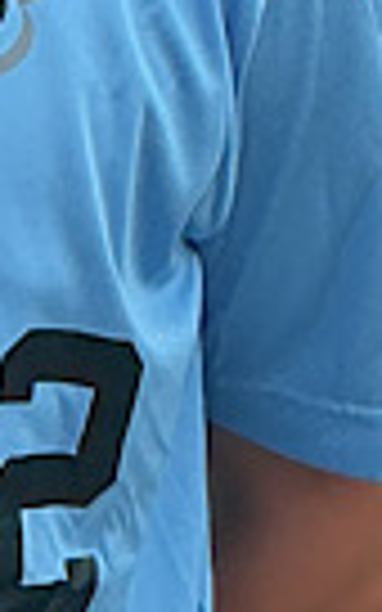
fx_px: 2365
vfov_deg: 13.6
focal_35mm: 142
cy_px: -389
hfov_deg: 8.8
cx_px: -308
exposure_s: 1/709
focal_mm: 3
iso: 25
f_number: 1.8
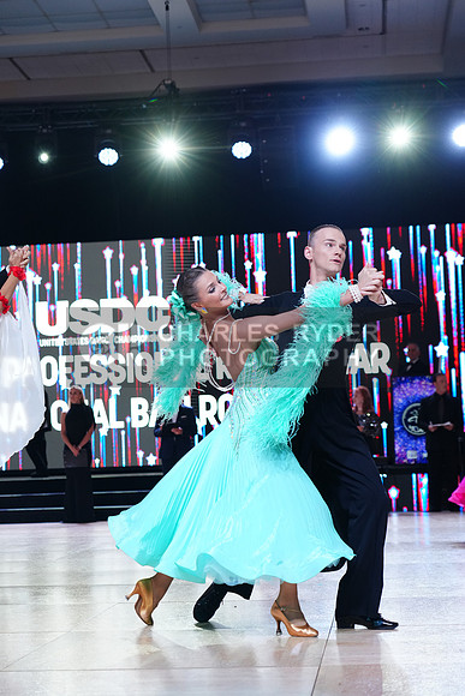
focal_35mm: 67
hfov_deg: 20.3
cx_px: 232
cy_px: 348
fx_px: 1297
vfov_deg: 30.1
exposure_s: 1/500
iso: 1250
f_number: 4
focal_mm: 67
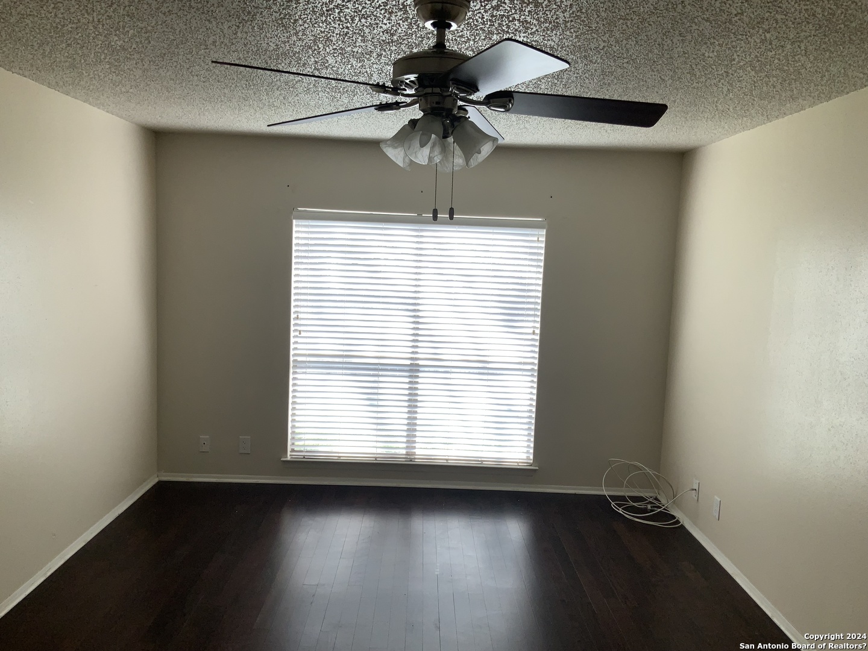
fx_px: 727
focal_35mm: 29
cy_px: 326
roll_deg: -1.3
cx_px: 434
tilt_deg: -5.4
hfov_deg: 61.7
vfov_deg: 48.2
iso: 16
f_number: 1.8
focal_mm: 3
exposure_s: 1/120
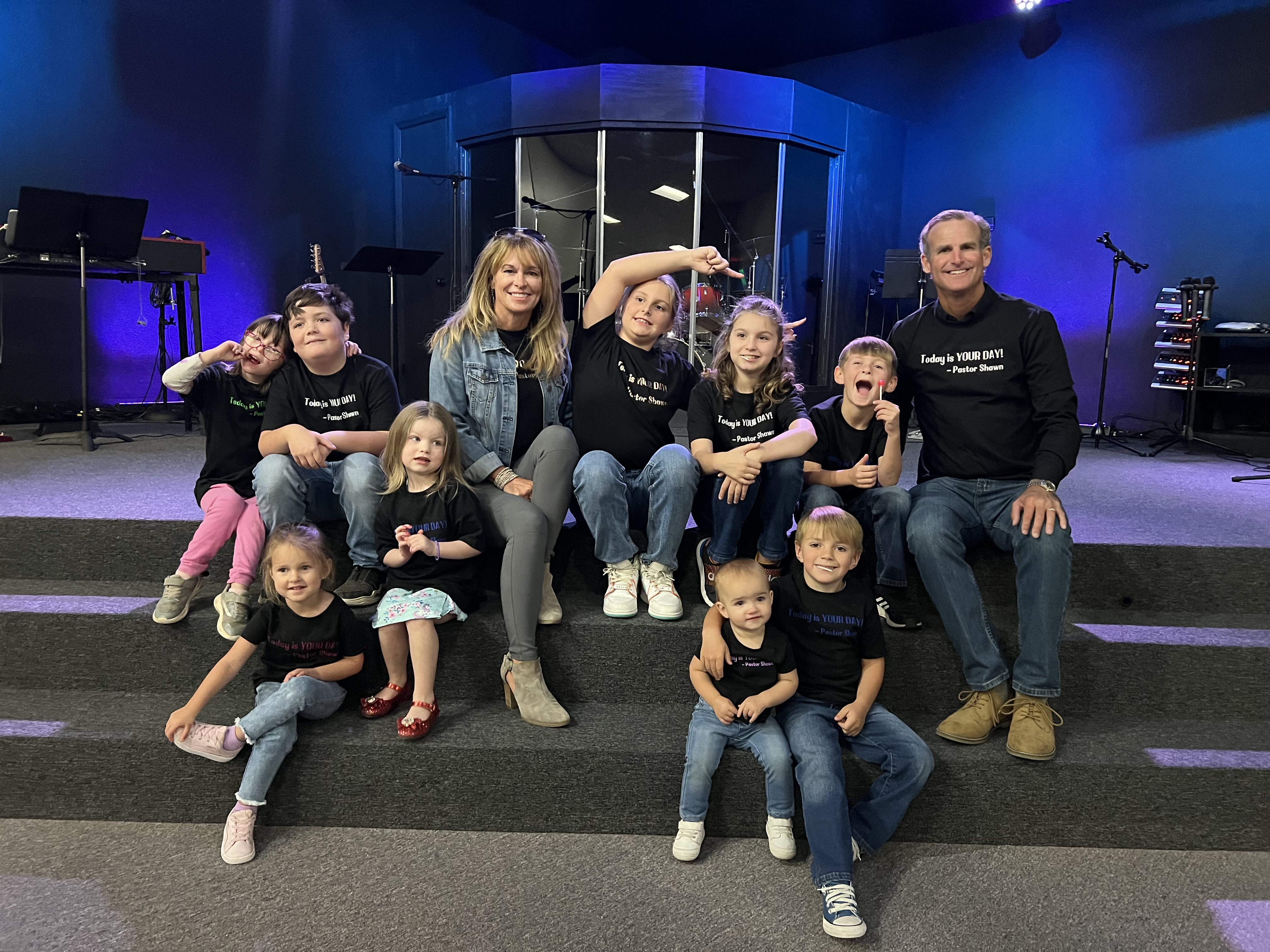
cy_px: 476
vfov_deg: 53.1
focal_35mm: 26
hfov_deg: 67.3
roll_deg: -1.0
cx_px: 635
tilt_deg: -8.7
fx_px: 954
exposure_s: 1/36
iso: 640
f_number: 1.5
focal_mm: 5.7
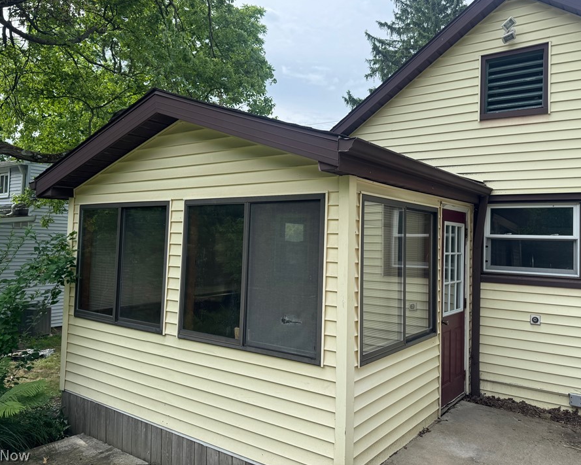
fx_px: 464
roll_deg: -1.3
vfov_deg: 53.2
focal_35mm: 27
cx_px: 297
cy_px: 215
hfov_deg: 64.0
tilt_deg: +2.1
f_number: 1.78
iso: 80
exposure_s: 1/1597
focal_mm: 6.76
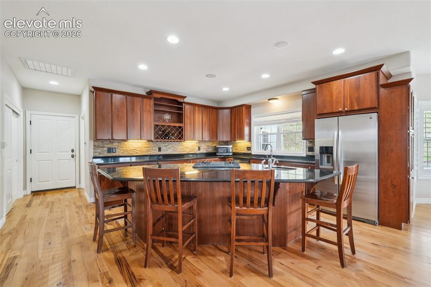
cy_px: 144
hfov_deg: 100.4
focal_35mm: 15
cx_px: 216
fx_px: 180
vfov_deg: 77.3
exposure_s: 1/10
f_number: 7.1
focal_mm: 10
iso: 800
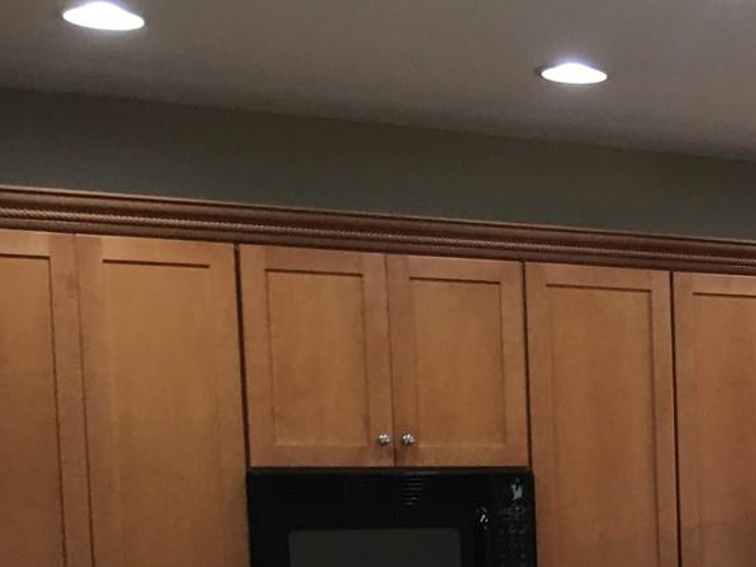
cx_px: 995
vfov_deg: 17.7
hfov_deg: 21.9
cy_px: 656
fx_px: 1747
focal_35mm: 80
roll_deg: -0.2
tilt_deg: -3.6
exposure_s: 1/15
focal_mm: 4.15
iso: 40
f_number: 2.2
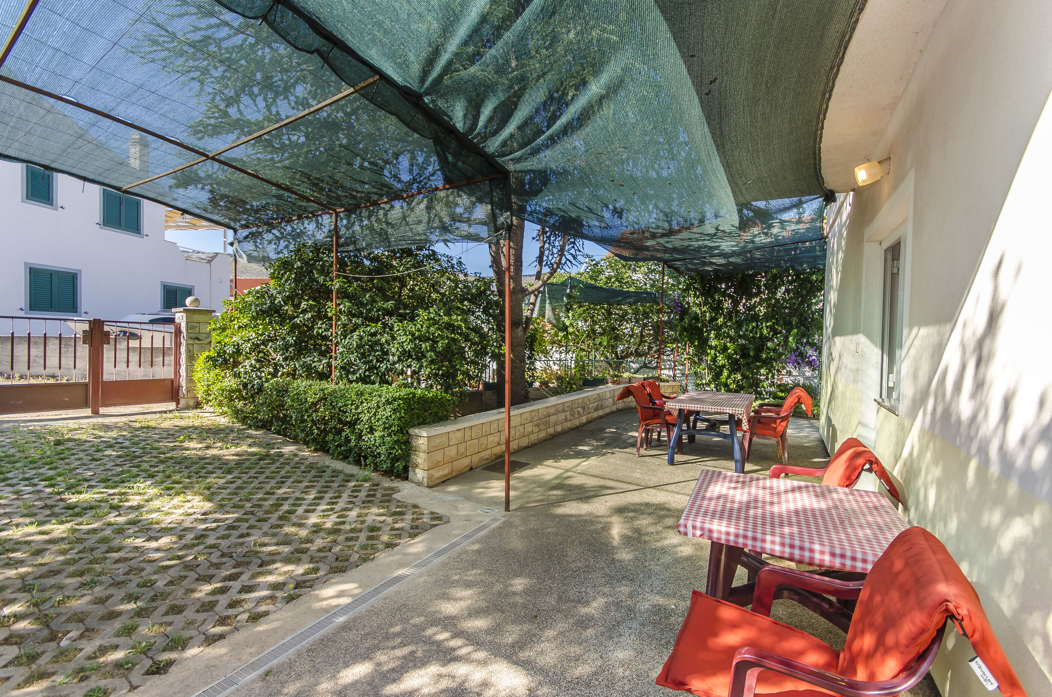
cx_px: 526
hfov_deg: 100.5
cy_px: 348
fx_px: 437
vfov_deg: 77.1
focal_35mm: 15
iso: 160
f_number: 7.1
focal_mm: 10
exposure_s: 1/160
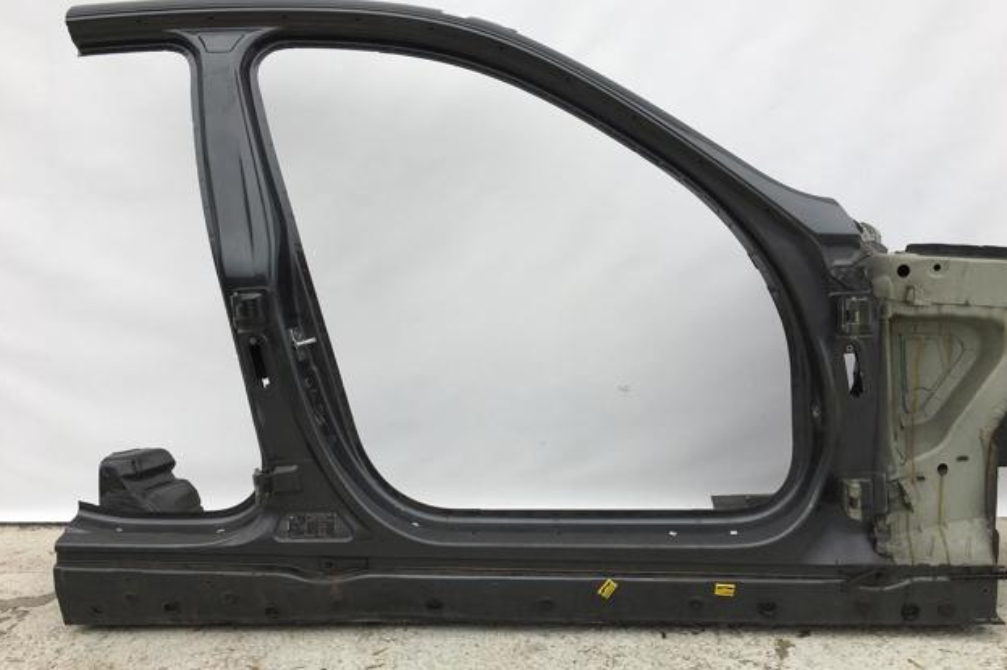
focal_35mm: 31
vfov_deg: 42.3
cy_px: 336
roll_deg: +1.1
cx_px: 511
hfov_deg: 60.3
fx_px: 867
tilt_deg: -5.9
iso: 25
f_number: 2.2
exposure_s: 1/228
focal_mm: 4.15
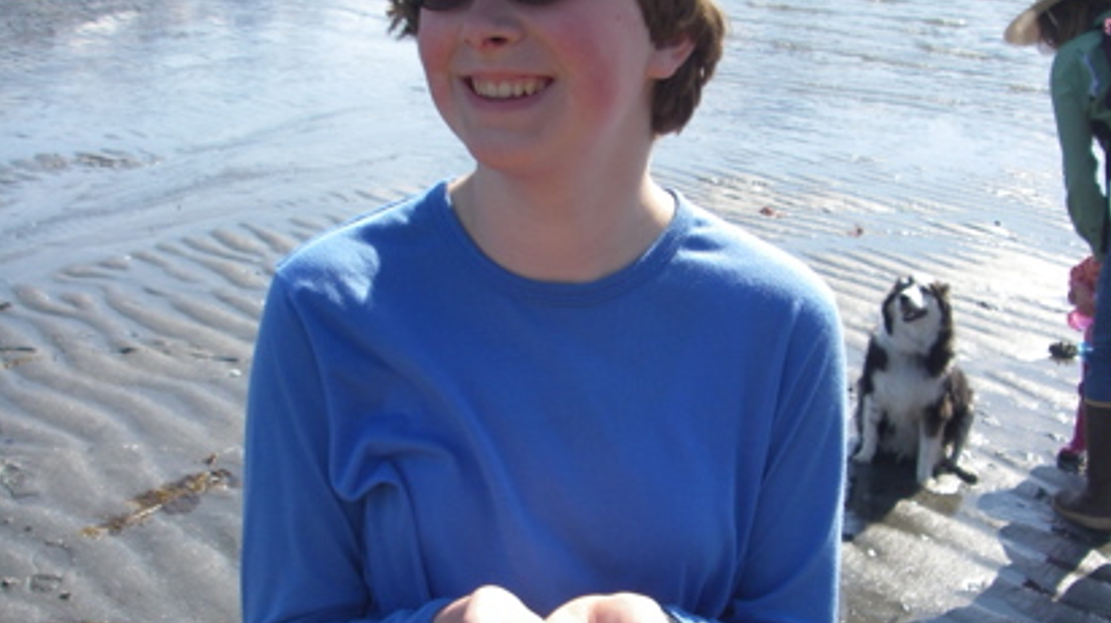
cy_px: 395
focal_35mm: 56
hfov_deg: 37.2
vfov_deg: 21.3
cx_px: 551
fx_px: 1648
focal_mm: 6.3
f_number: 3.3
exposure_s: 1/400
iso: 64
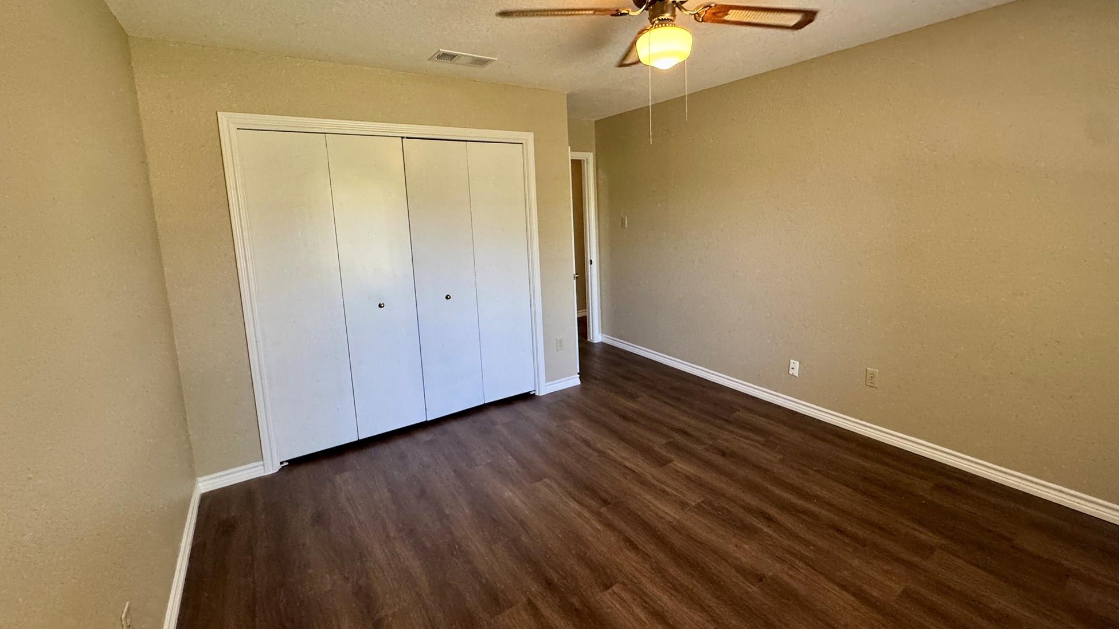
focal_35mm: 16
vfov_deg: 66.8
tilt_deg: -8.0
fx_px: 475
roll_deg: +1.6
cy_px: 272
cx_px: 584
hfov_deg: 99.3
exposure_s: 1/99
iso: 250
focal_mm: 2.22
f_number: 2.2
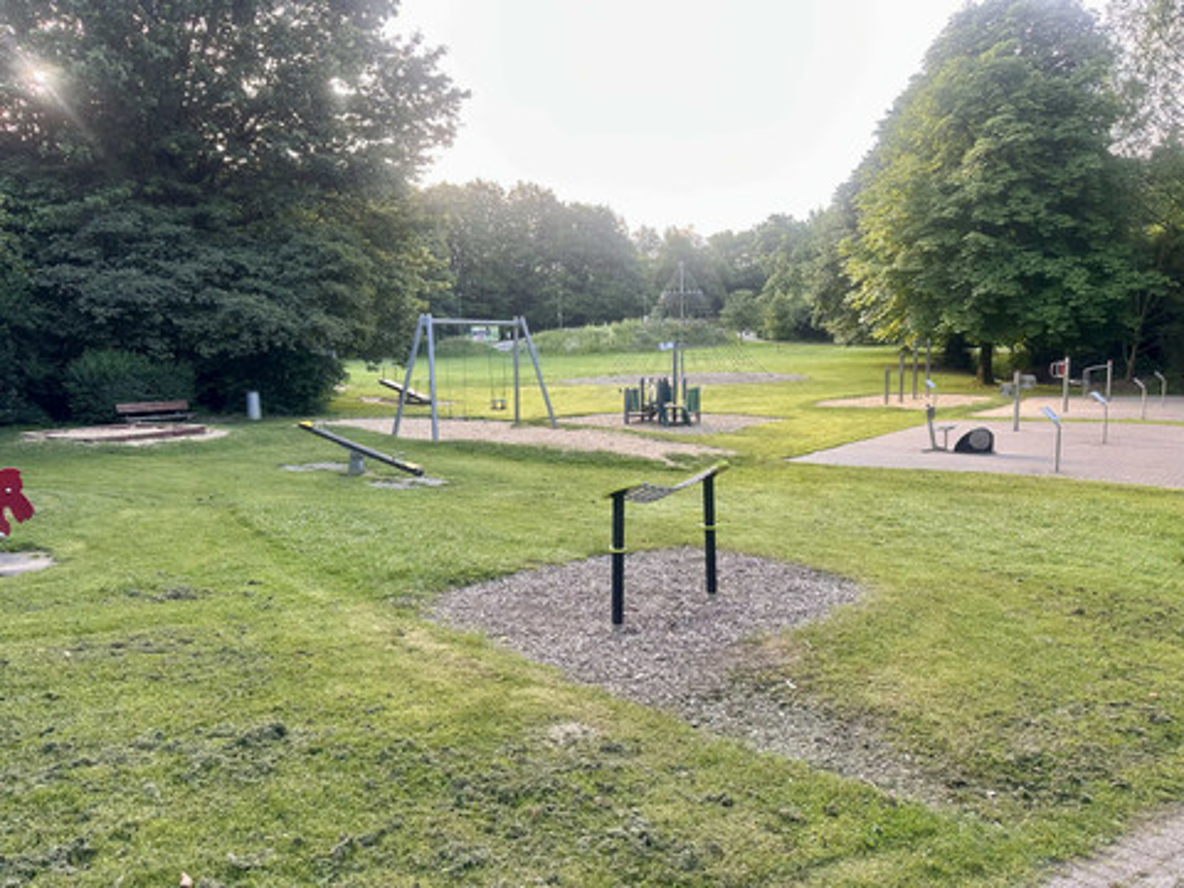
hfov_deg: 71.6
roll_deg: -3.1
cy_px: 444
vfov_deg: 56.8
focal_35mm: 24
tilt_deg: -2.5
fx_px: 821
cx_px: 592
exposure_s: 1/238
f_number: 1.78
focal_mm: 6.86
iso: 64
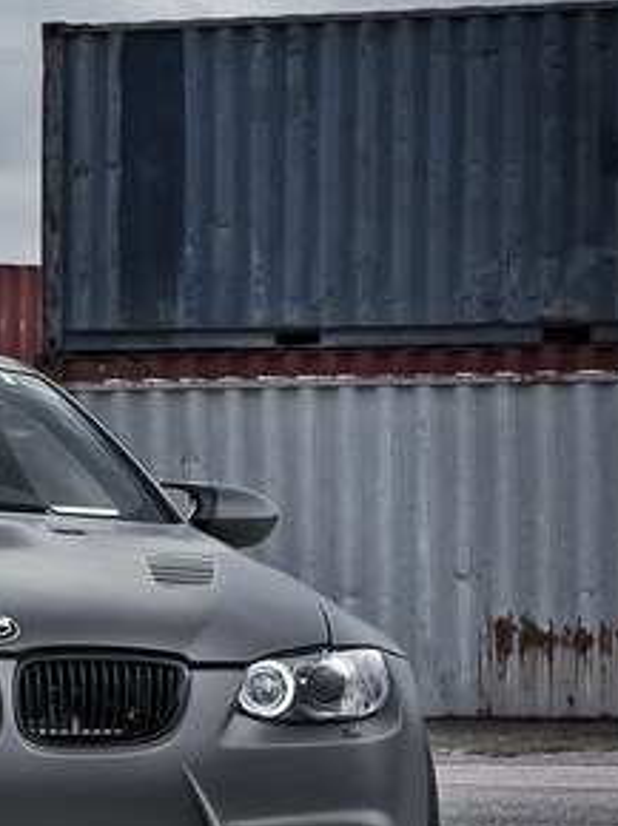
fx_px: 4744
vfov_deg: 9.9
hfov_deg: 7.3
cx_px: -436
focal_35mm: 199
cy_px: 461
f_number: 4.5
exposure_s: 1/125
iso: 200
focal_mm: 50
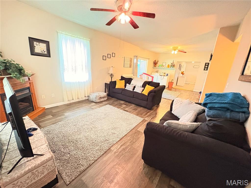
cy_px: 94
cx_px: 126
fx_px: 102
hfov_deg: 102.1
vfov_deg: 85.7
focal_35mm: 14
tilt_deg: -15.5
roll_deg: -3.9
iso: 2000
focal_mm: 2.22
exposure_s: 1/30
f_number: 2.2
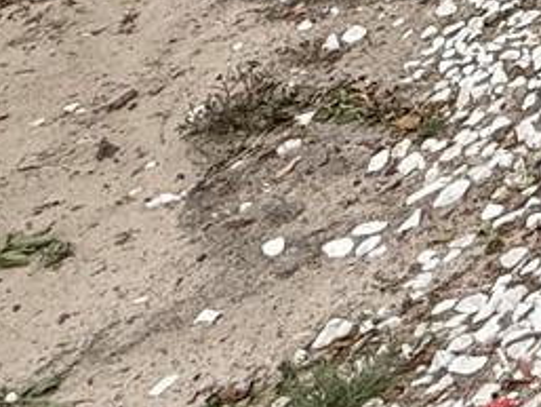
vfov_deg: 13.6
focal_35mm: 87
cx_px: 1305
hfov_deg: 14.5
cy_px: -483
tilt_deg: -10.0
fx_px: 1360
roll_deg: -2.0
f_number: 2.2
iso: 50
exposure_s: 1/2024
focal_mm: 2.22
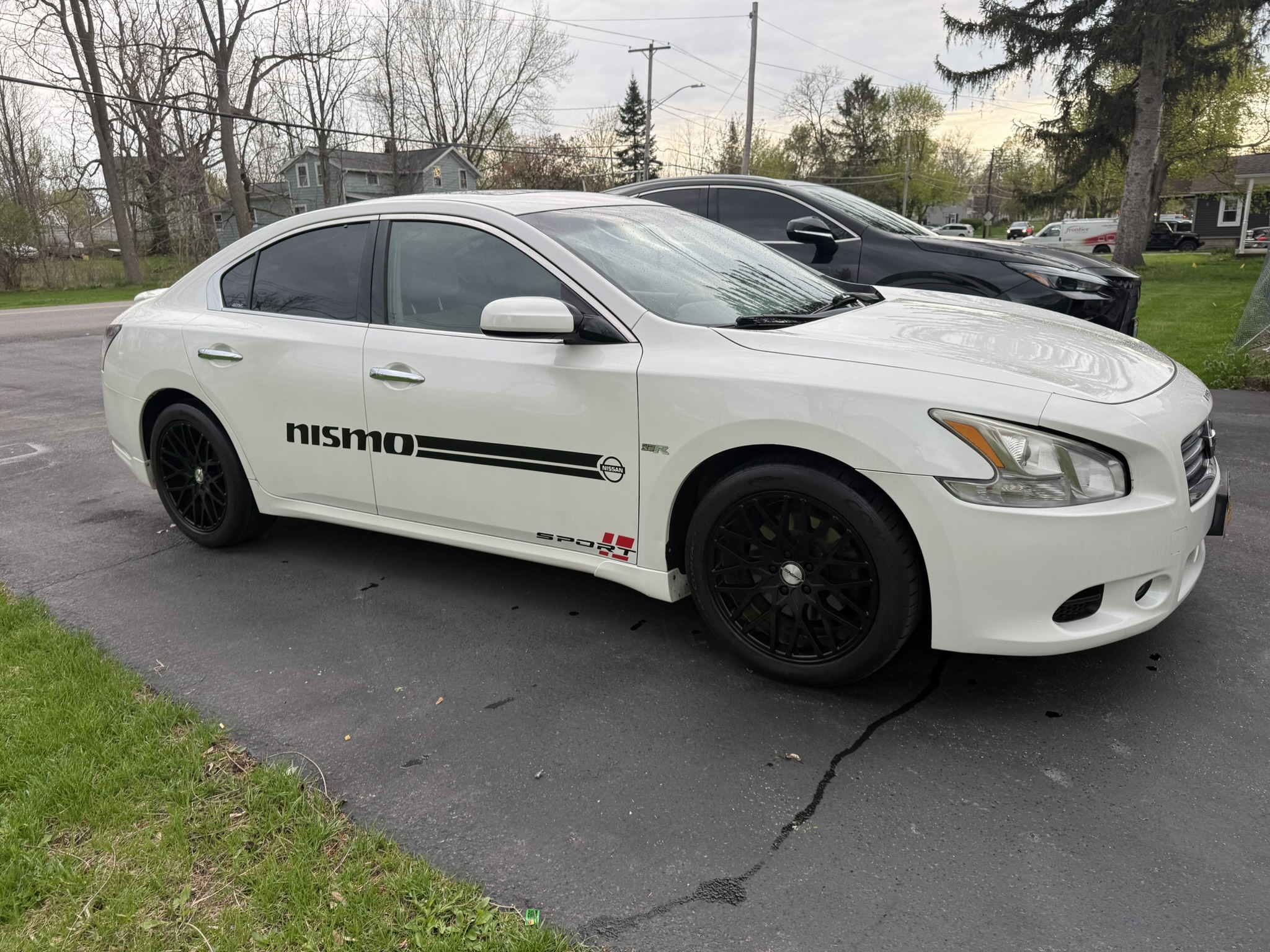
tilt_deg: -15.2
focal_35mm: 24
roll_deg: +1.6
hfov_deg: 71.6
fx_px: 881
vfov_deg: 56.8
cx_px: 635
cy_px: 476
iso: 64
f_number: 1.78
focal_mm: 6.76
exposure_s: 1/223
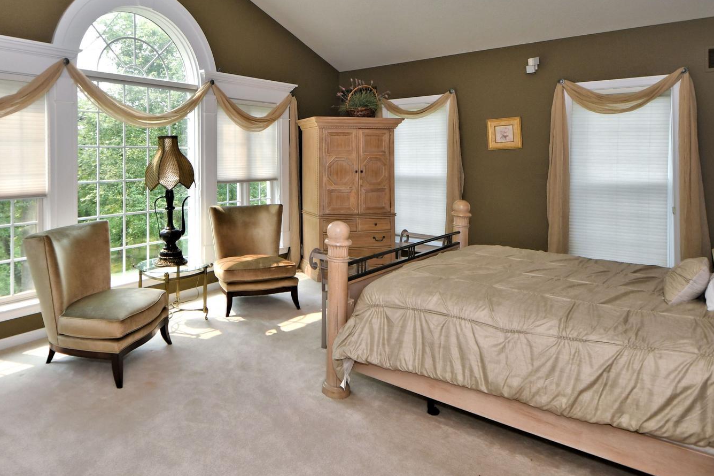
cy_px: 153
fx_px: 456
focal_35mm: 23
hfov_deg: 74.6
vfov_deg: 53.8
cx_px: 262
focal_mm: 10
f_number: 4.5
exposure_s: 1/200
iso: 250
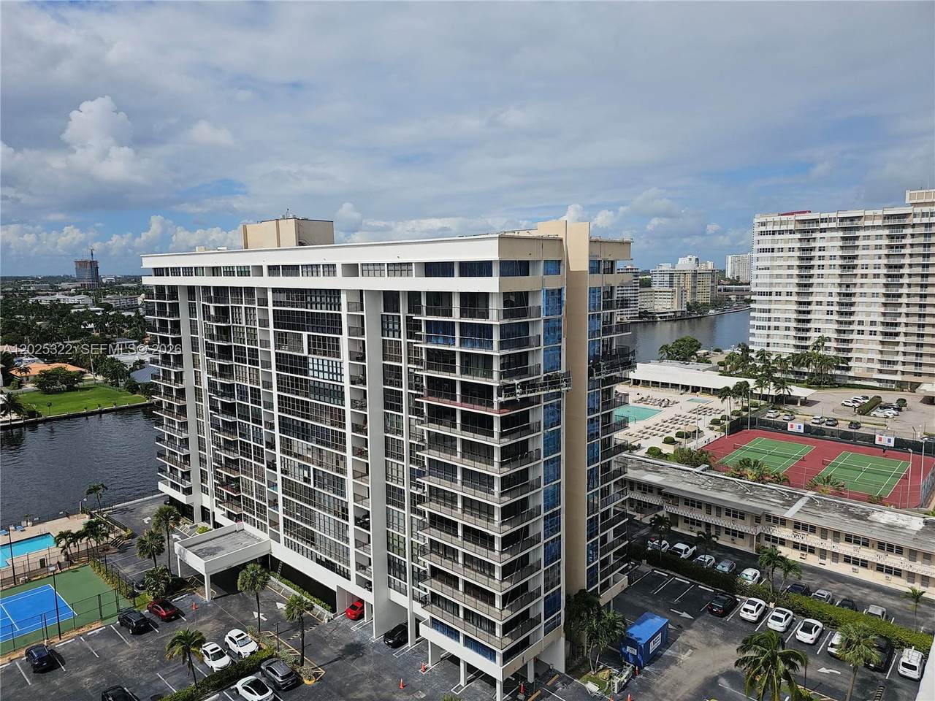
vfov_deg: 58.9
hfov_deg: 73.9
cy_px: 350
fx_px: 621
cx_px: 468
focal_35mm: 23
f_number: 1.7
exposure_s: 1/1920
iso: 10
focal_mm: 6.3
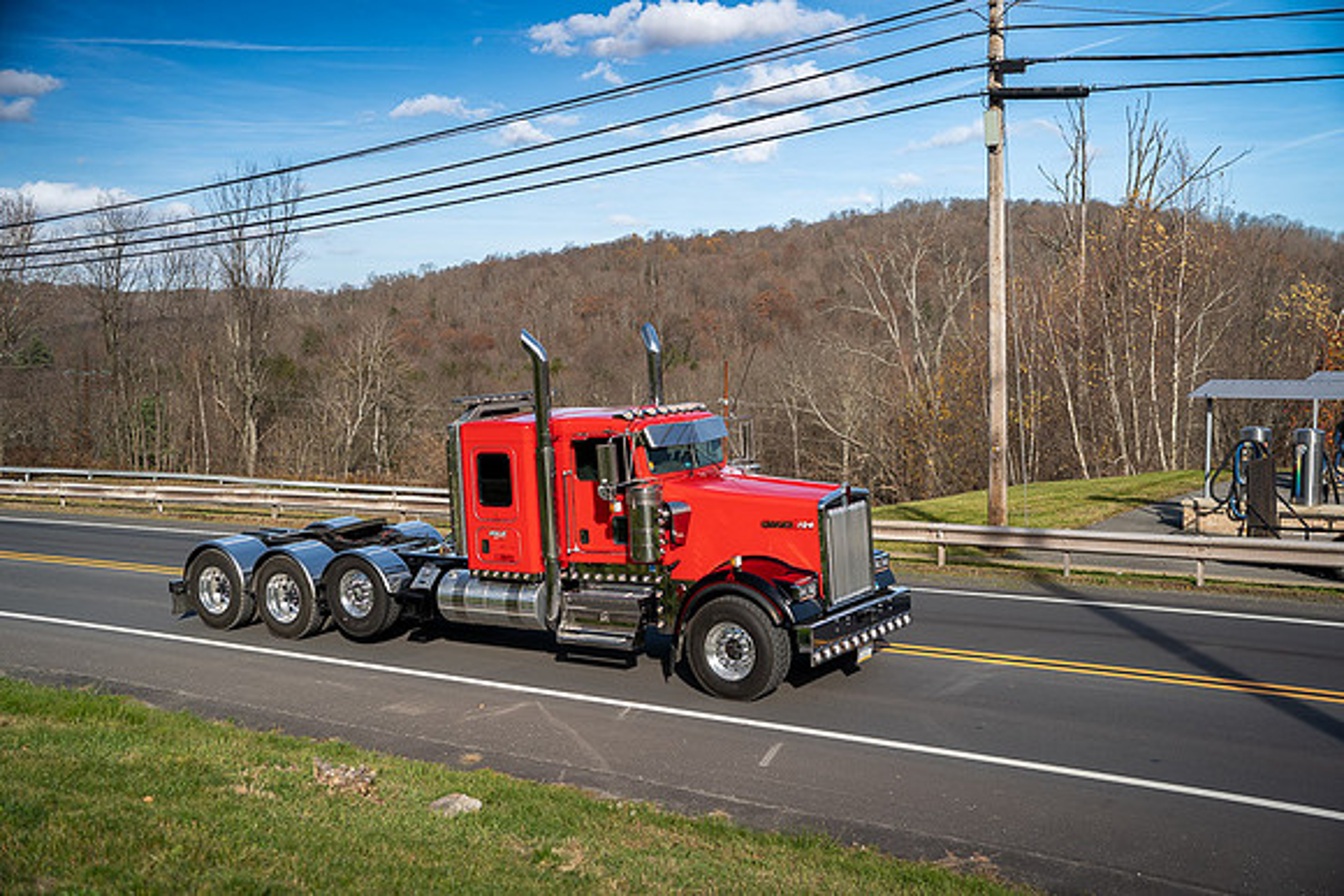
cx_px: 672
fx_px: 1419
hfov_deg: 50.7
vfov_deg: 35.1
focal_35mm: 38
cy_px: 448
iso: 125
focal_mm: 38
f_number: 2.2
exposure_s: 1/160
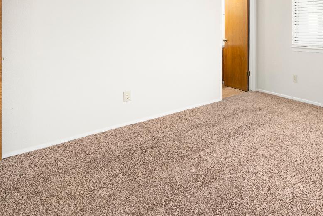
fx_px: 242
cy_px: 32
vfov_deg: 44.7
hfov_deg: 59.8
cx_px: 275
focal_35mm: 27
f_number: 7.1
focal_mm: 14
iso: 320
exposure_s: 1/160
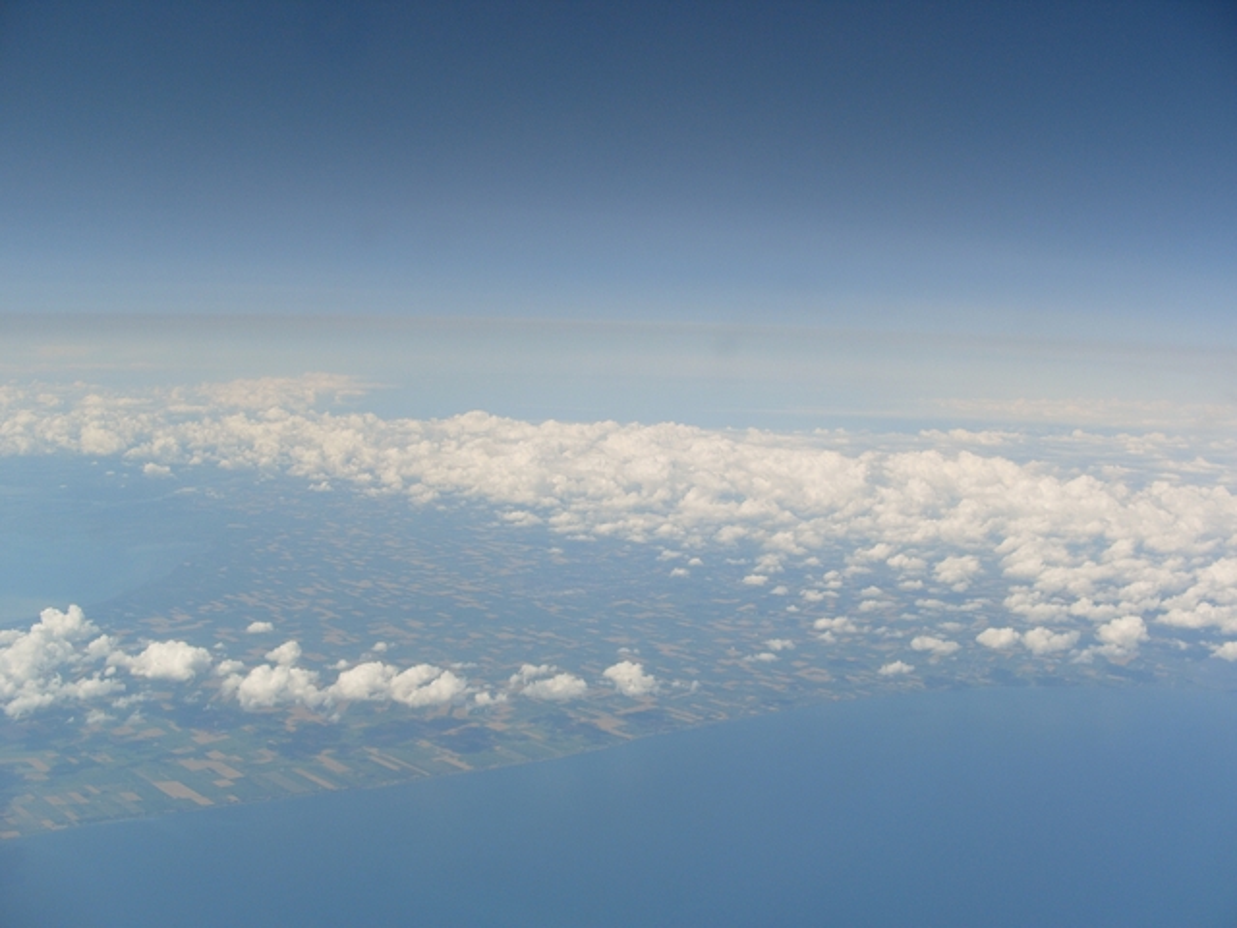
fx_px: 1251
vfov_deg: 40.7
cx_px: 618
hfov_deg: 52.6
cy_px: 464
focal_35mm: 35
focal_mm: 7.8
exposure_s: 1/1500
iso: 80
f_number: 3.7
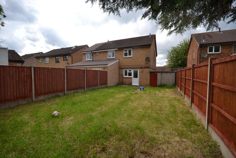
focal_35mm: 15
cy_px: 79
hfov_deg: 100.4
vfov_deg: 77.3
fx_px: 98
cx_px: 118
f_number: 7.1
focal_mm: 10
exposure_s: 1/200
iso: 100
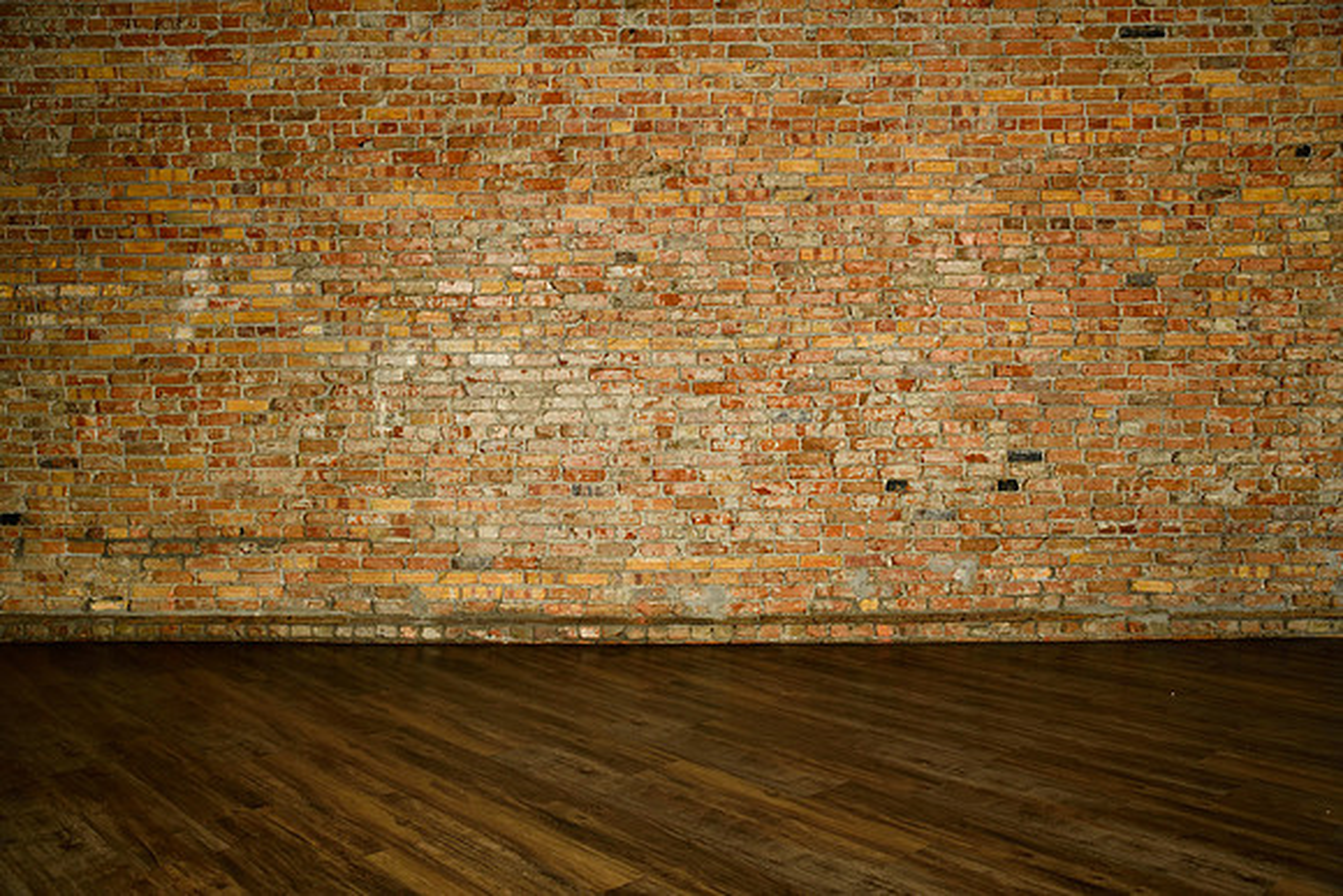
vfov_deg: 41.1
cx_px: 672
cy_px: 448
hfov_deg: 58.7
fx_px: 1194
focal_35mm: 32
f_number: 4.5
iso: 400
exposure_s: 1/250
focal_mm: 32
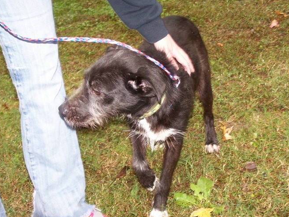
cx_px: 144
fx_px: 501
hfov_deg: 32.2
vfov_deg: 24.4
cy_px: 119
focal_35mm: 60
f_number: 3
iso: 140
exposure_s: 1/60
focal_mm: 8.5
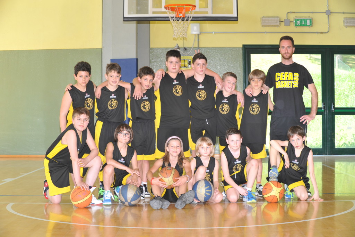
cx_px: 178
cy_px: 118
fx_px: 769
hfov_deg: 26.0
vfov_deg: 17.5
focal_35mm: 78
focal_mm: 78
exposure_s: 1/60
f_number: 8
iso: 640
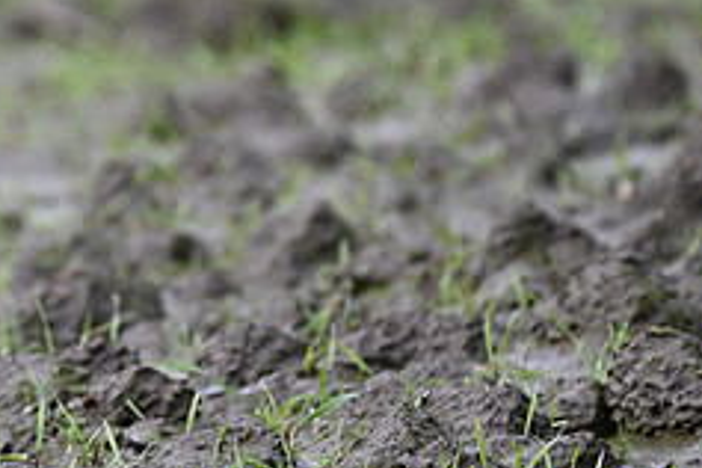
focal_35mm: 1954
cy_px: 233
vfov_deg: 0.7
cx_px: -53
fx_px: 38100
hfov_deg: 1.1
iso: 560
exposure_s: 1/800
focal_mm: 800
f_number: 6.3
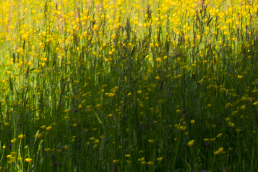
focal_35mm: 218
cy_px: -260
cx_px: -241
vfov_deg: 6.0
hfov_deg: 9.0
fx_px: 1560
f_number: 11
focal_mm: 27
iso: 180
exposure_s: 1/125
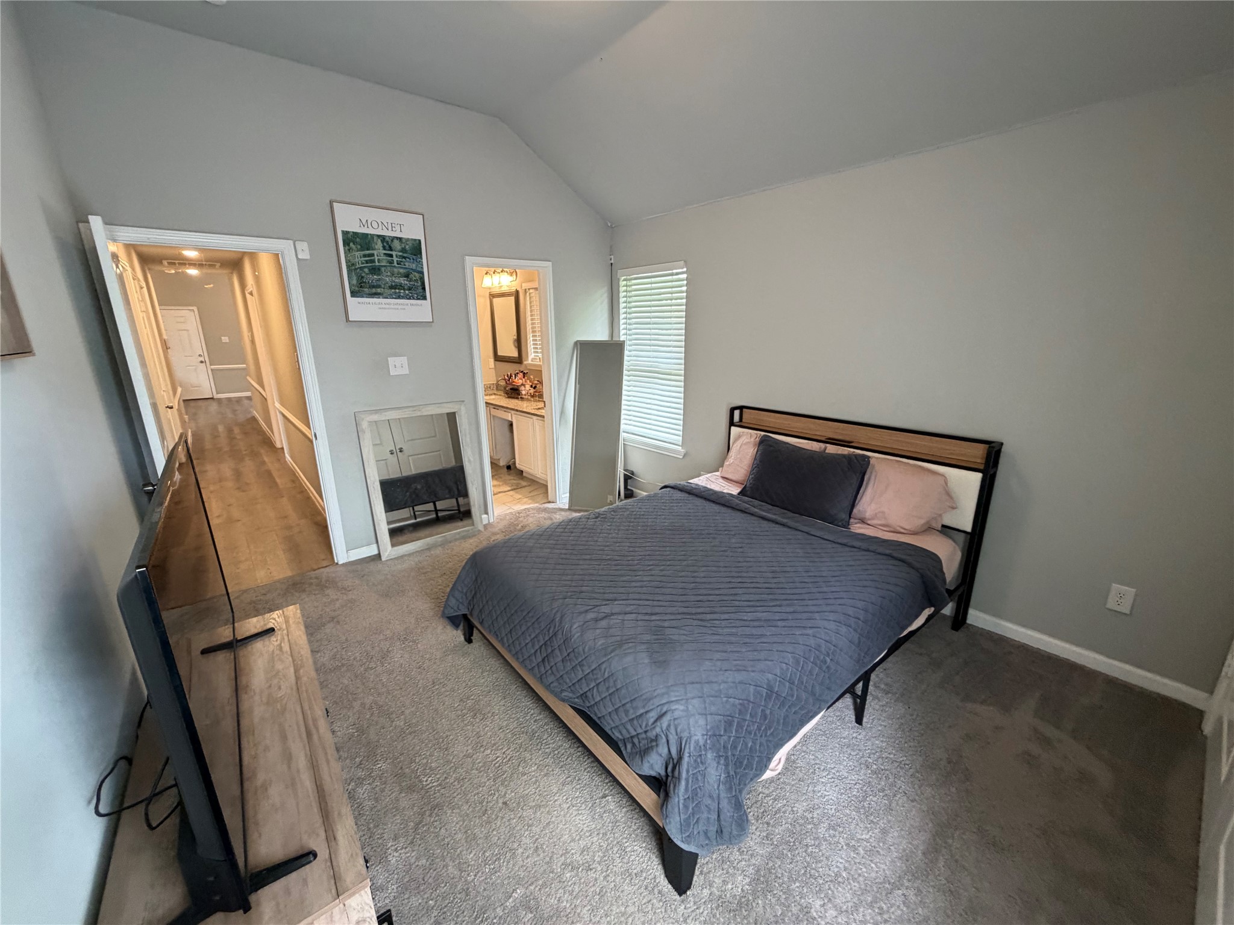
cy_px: 462
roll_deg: +1.0
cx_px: 617
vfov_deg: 85.7
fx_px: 499
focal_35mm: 14
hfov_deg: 102.1
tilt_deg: -14.9
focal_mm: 2.22
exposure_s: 1/60
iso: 320
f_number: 2.2
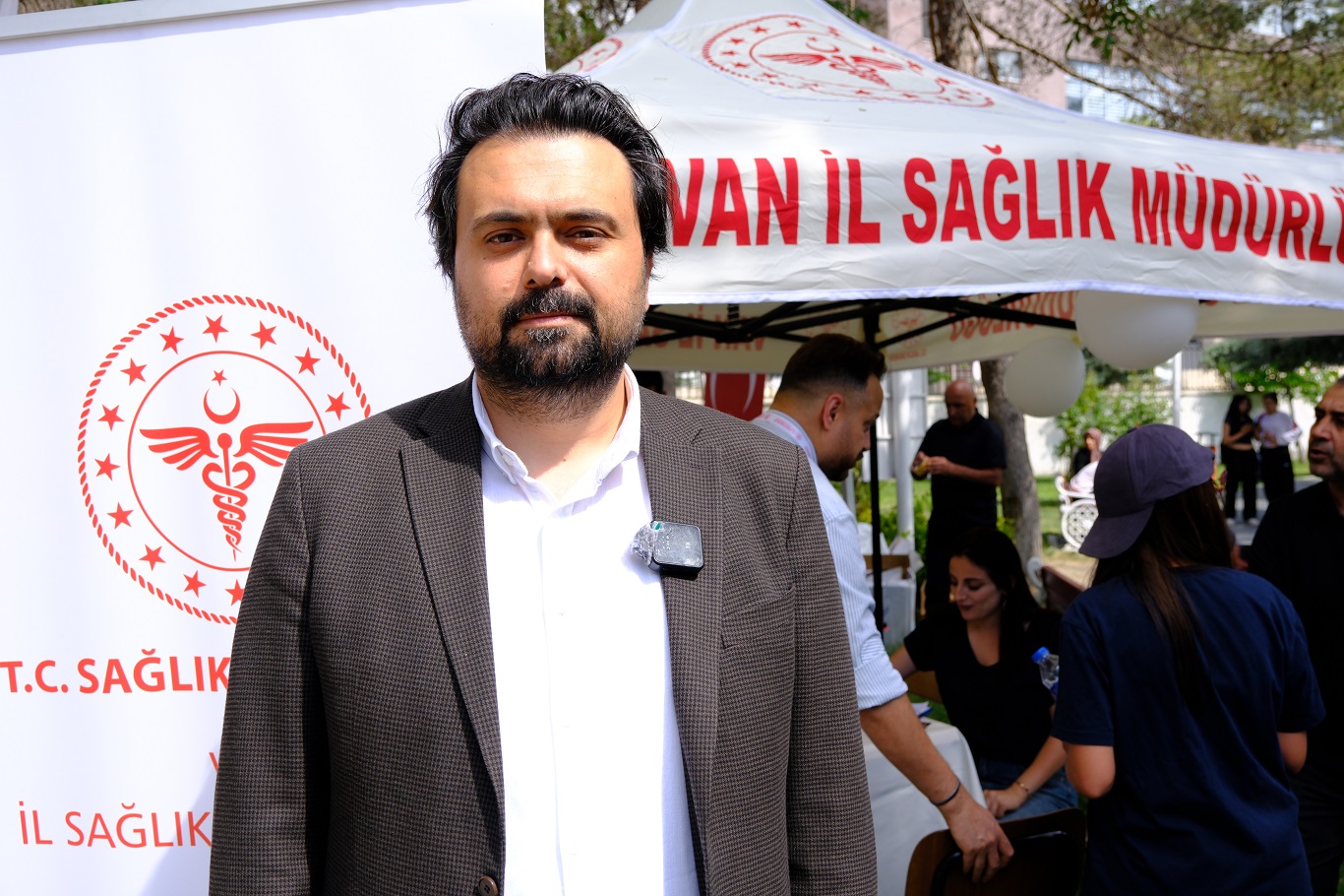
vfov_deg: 41.1
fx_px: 1194
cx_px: 672
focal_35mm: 32
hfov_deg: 58.7
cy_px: 448
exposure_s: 1/800
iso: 400
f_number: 4.5
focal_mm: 21.2
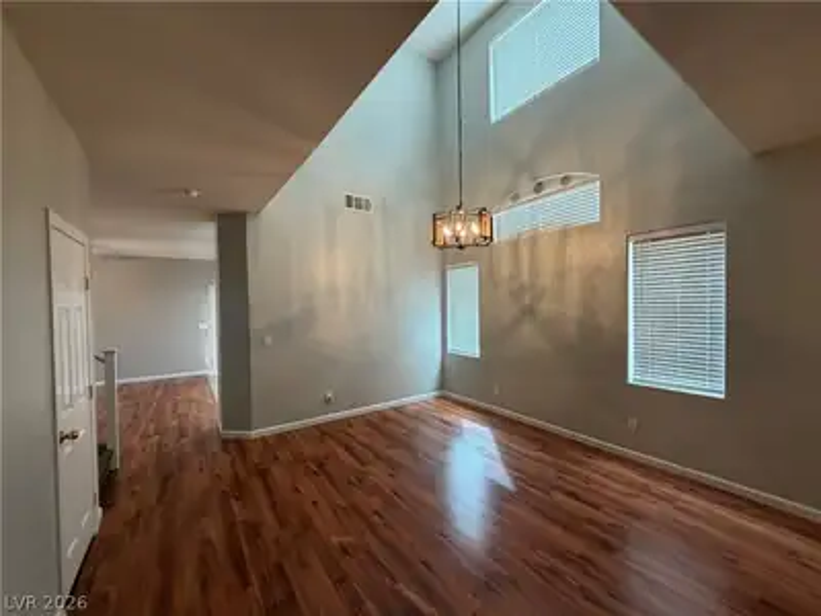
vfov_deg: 85.7
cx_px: 410
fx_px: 332
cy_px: 308
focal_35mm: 14
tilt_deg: -0.8
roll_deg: +0.5
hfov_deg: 102.1
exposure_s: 1/60
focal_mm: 2.22
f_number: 2.2
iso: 250
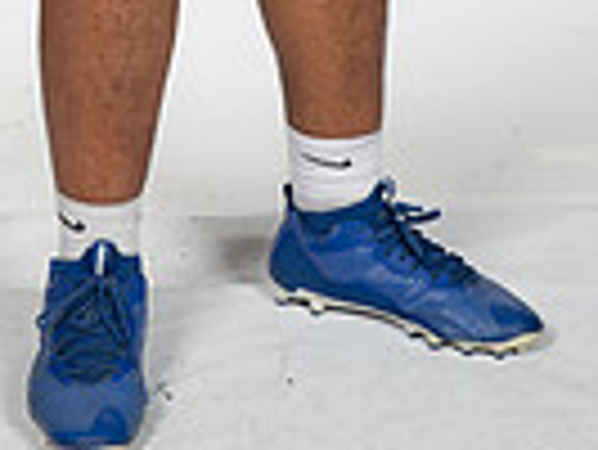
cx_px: 193
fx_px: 3251
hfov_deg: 10.5
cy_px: -536
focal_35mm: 188
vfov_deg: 7.5
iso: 250
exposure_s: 1/400
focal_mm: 58
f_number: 7.1
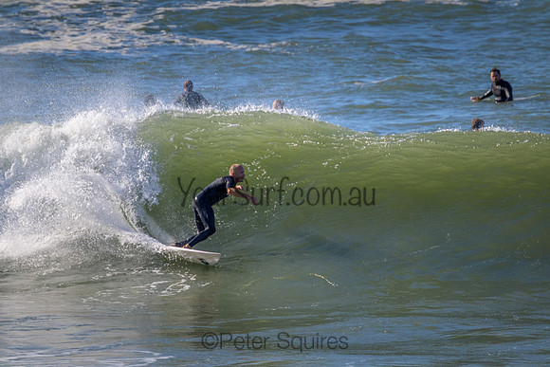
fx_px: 12225
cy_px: 184
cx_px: 275
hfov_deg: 2.6
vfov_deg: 1.7
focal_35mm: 800
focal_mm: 800
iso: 1250
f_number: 11
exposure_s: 1/2000
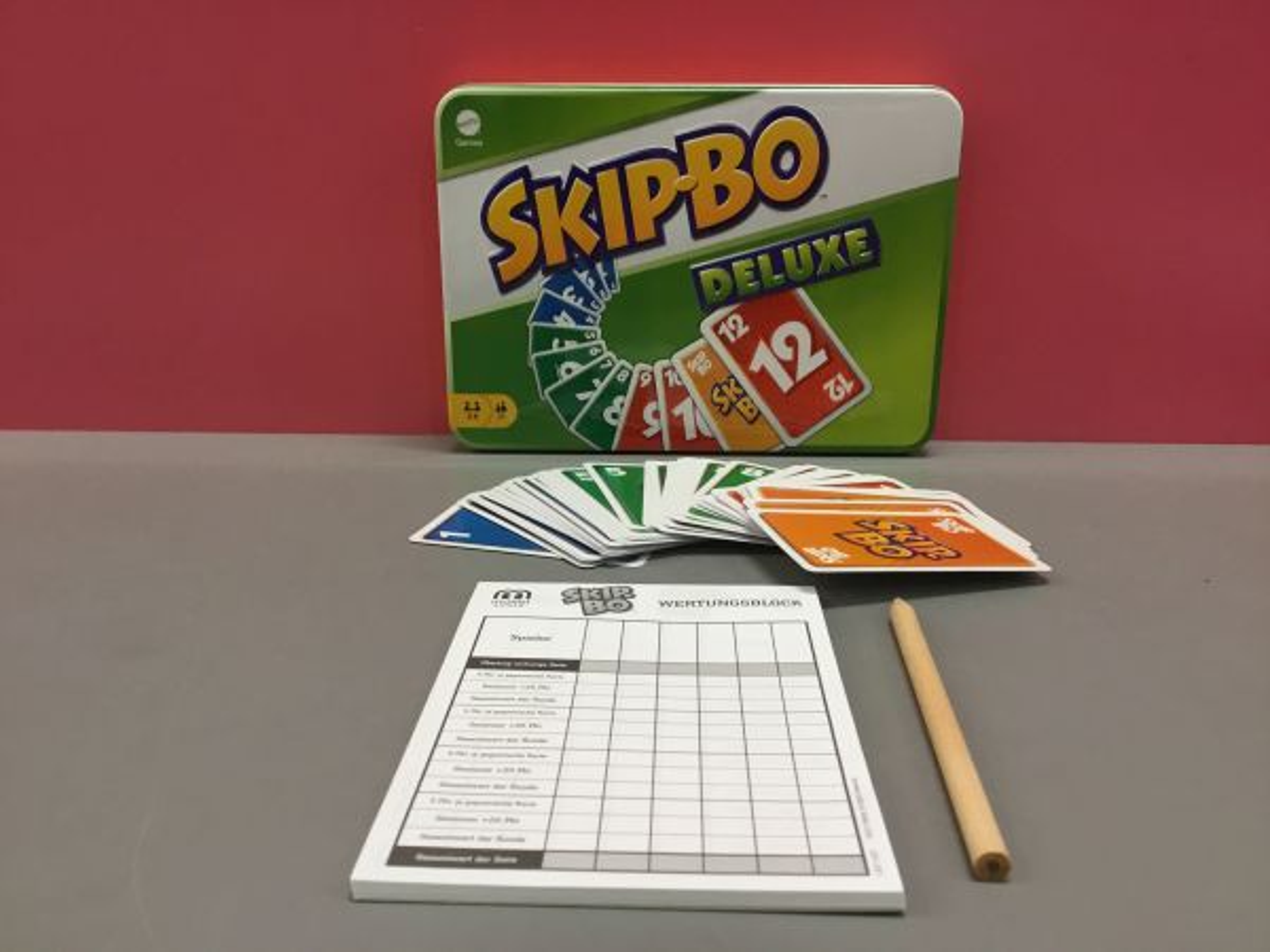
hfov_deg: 58.4
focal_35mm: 31
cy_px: 476
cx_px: 635
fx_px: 1137
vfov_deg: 45.4
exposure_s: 1/33
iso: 100
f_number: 2.4
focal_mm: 3.3
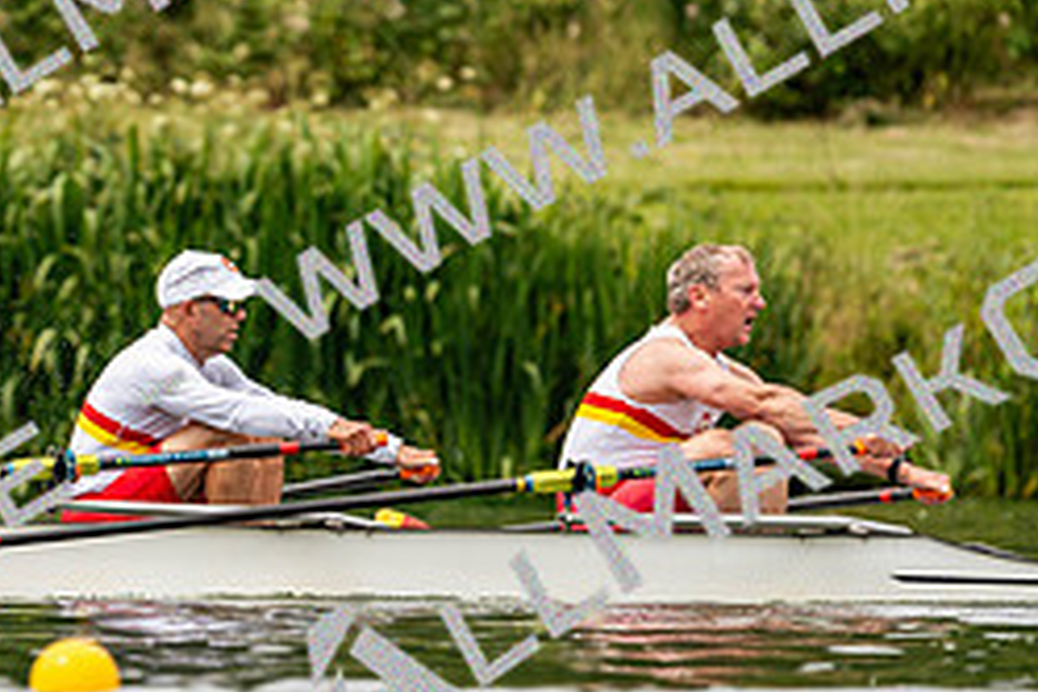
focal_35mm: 1080
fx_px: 31138
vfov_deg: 1.3
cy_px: 411
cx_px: -50
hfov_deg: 1.9
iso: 320
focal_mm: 463
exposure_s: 1/2000
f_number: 6.3
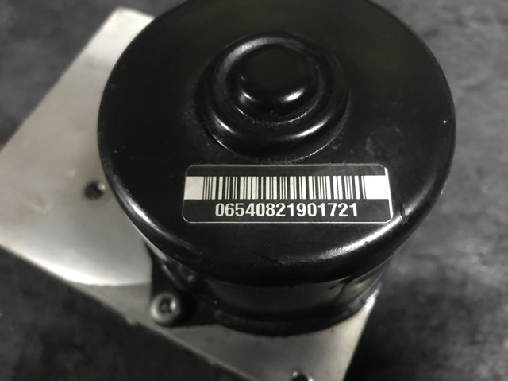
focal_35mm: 28
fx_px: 411
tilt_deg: -66.1
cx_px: 254
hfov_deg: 63.5
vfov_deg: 49.7
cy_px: 190
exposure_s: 1/5
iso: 80
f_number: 1.8
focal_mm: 3.99
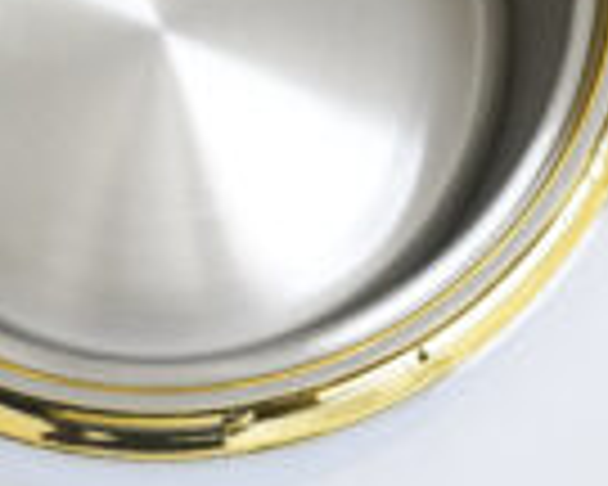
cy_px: -43
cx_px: 176
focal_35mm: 125
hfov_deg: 15.3
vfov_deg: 12.1
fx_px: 2249
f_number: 16
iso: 6400
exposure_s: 1/160
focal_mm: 45
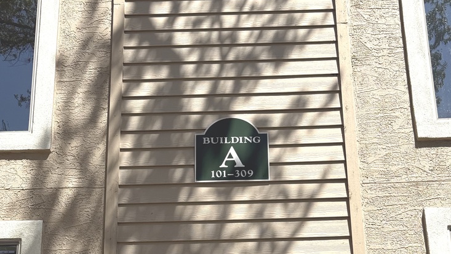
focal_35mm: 77
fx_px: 921
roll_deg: +0.7
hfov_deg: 27.5
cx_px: 234
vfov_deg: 15.5
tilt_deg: +26.5
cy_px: 239
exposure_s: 1/3704
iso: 64
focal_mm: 6.76
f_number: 1.78
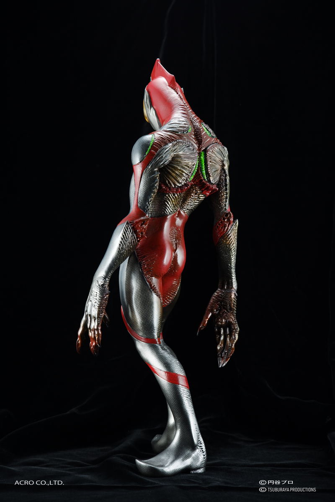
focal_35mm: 80
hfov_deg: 17.1
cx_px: 168
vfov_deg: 25.4
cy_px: 251
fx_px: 1117
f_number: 5.6
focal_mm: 53
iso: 400
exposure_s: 1/20
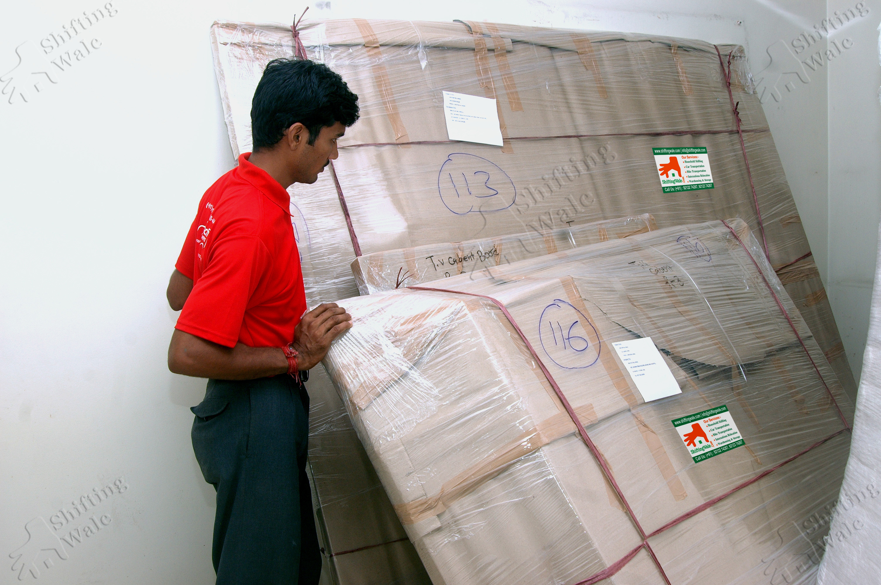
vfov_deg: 36.8
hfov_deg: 53.2
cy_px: 292
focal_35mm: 36
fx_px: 880
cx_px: 440
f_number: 6.3
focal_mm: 24
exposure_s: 1/500
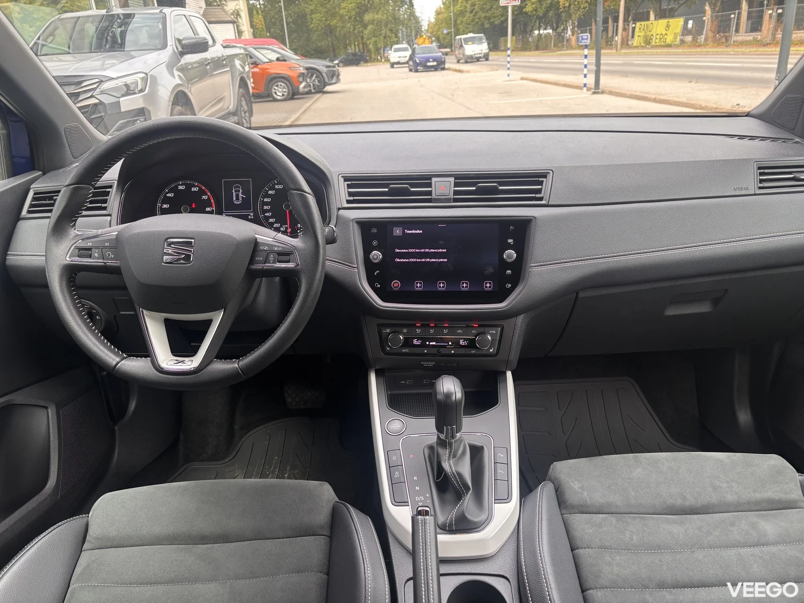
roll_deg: +6.0
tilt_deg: -22.0
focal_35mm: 26
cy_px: 302
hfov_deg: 67.3
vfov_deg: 53.1
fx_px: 604
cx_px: 402
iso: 40
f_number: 1.6
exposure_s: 1/121
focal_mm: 5.96
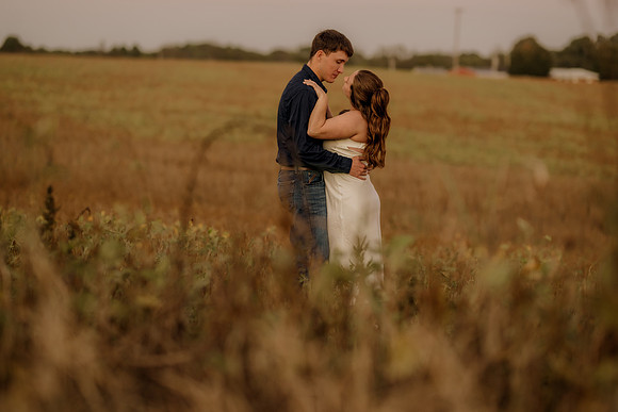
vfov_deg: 16.1
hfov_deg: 23.9
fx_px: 1459
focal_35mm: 85
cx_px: 309
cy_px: 206
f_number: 1.8
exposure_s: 1/125
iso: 200
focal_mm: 85
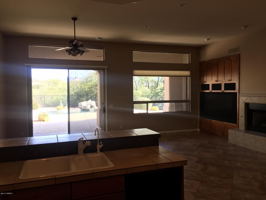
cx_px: 133
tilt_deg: -2.6
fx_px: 223
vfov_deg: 48.2
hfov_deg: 61.7
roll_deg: +0.9
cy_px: 100
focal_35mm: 29
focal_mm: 4.15
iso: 32
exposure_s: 1/60
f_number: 2.2
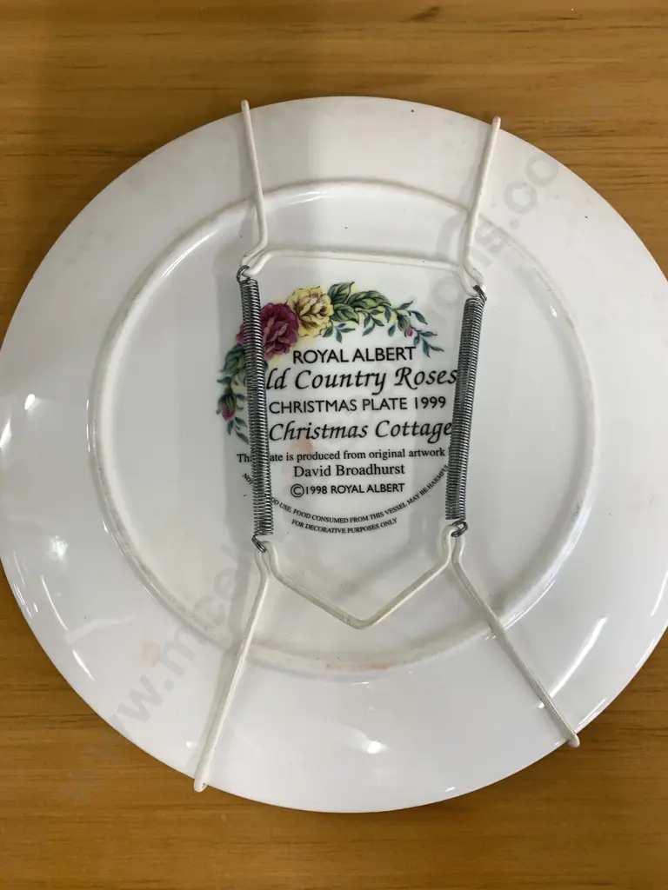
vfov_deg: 67.3
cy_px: 445
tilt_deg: -81.0
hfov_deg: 53.1
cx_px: 334
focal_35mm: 26
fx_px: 669
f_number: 1.8
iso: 80
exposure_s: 1/100
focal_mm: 4.25
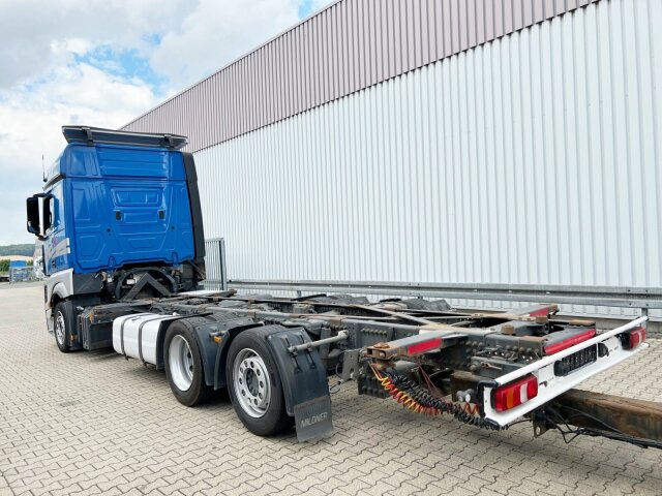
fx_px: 497
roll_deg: +2.5
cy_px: 248
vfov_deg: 53.1
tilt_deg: +0.3
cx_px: 331
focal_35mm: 26
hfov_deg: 67.3
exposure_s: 1/2513
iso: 50
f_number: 1.5
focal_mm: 5.7
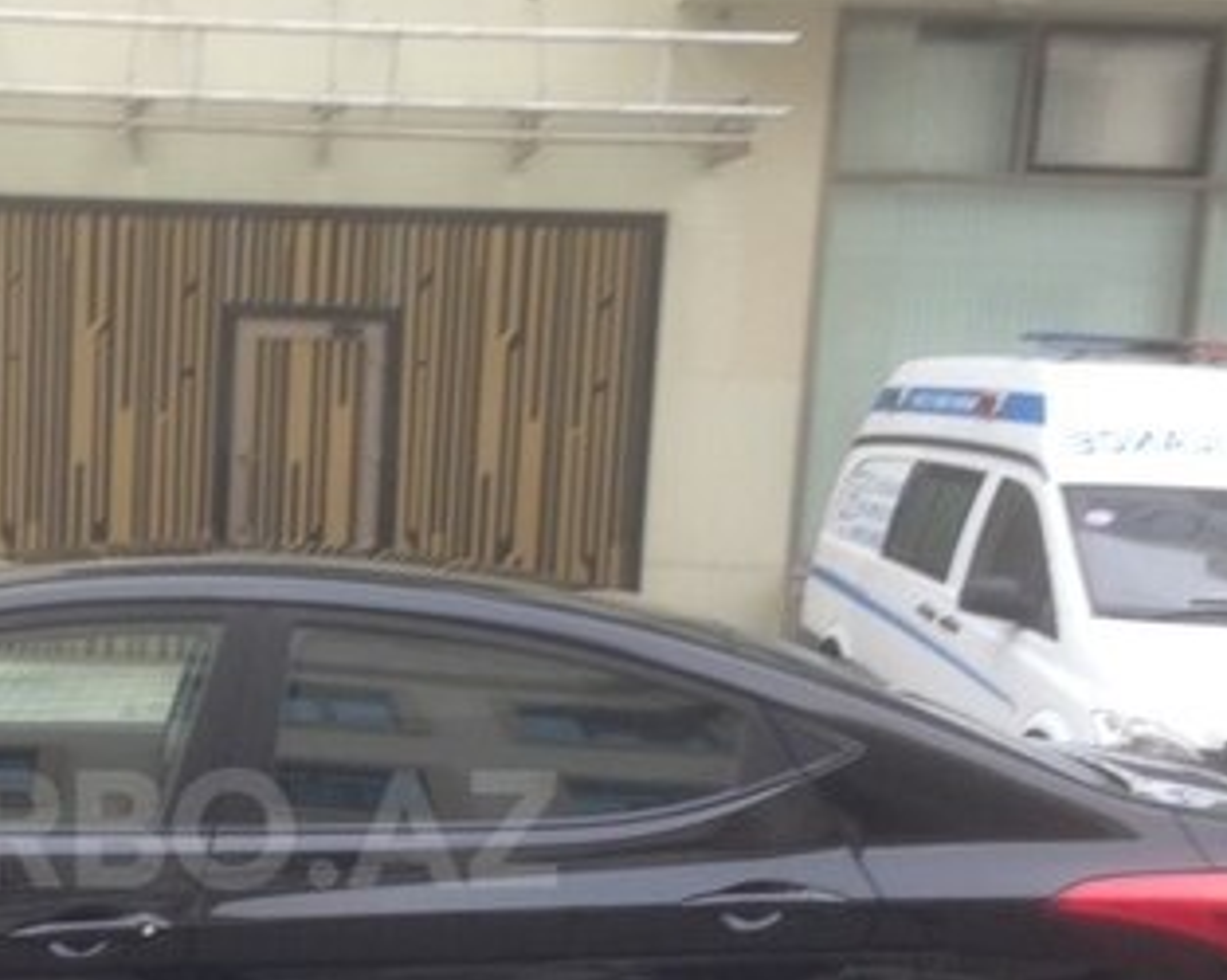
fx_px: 2468
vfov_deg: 22.1
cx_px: 157
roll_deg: -3.3
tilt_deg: -11.0
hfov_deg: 27.1
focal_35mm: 68
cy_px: 829
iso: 50
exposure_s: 1/30
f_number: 2.4
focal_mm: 4.12
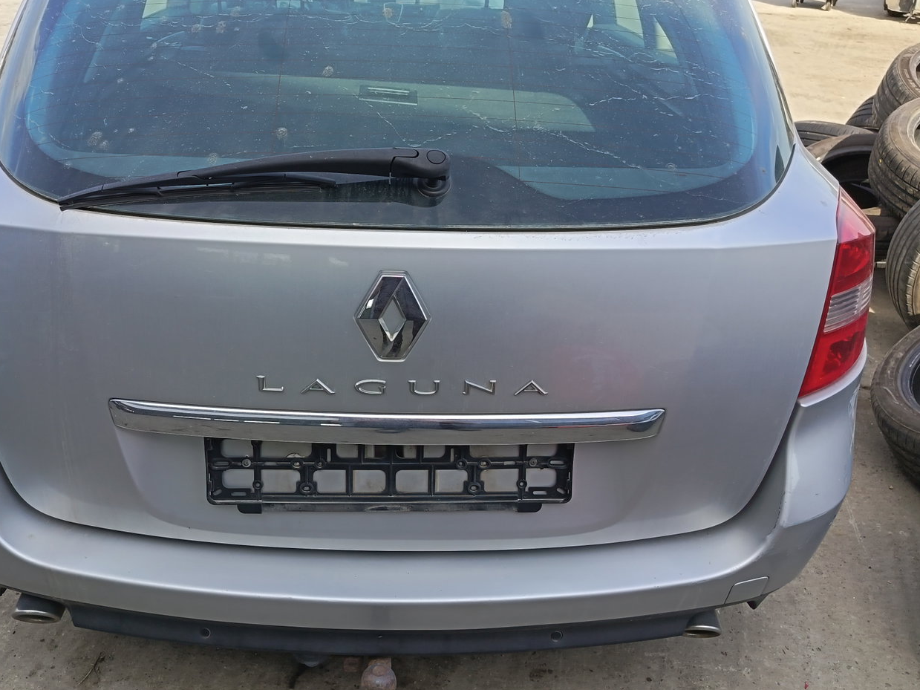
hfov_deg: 58.2
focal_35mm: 31
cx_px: 406
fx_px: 824
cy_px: 301
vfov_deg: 45.3
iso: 100
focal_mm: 5.25
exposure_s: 1/227
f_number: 1.75
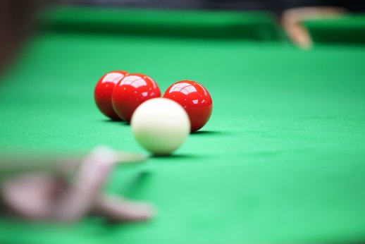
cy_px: 129
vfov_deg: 5.5
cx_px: 182
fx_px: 2516
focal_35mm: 248
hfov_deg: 8.3
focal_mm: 210
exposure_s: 1/125
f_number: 4
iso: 2000
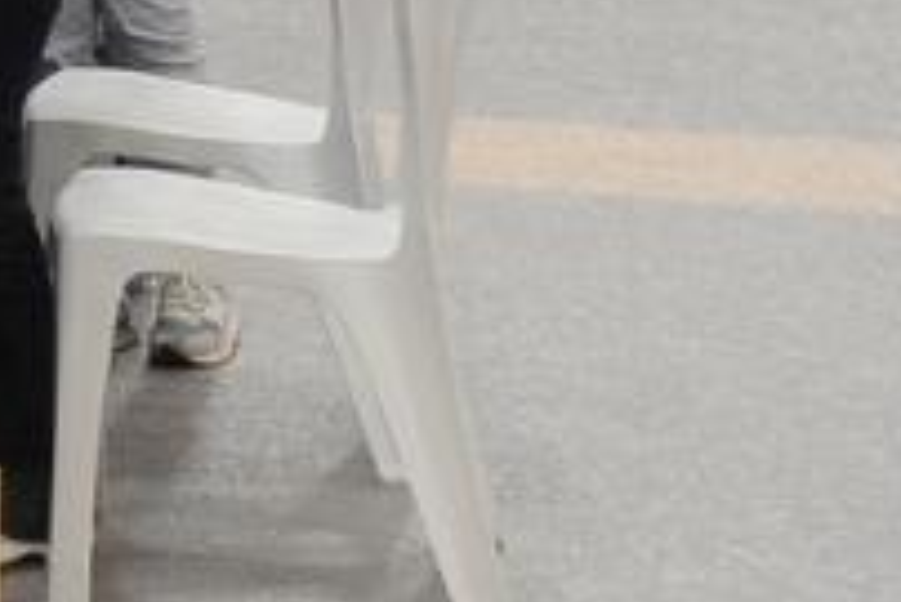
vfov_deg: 6.2
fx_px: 5385
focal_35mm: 215
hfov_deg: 8.3
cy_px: -633
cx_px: -1615
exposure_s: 1/80
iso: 640
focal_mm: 34
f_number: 5
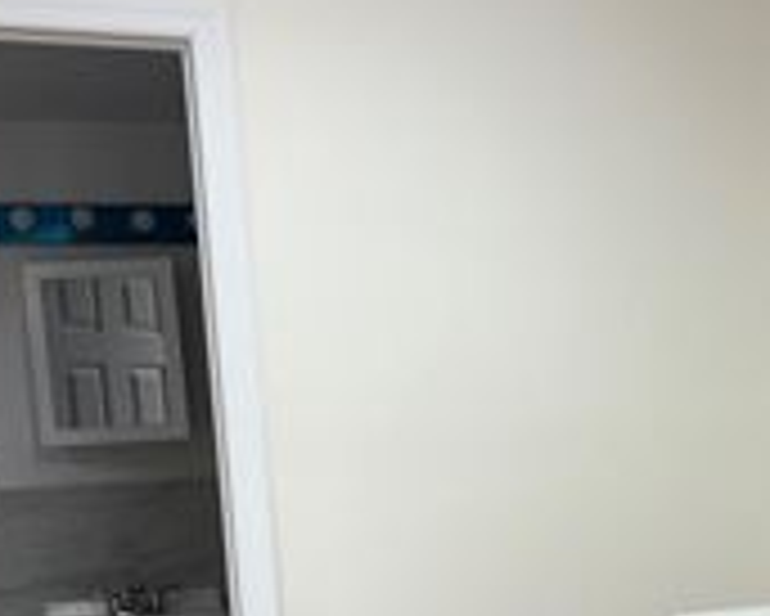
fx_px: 1687
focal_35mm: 74
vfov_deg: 20.1
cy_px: 600
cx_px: 770
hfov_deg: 24.5
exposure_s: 1/60
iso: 64
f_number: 1.5
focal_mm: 5.7
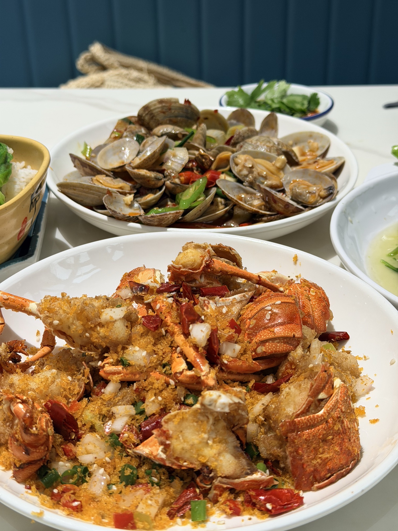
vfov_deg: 39.7
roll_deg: +0.7
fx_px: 736
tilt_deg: -30.5
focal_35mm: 48
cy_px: 266
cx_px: 199
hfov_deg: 30.3
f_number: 1.78
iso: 100
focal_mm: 6.76
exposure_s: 1/50
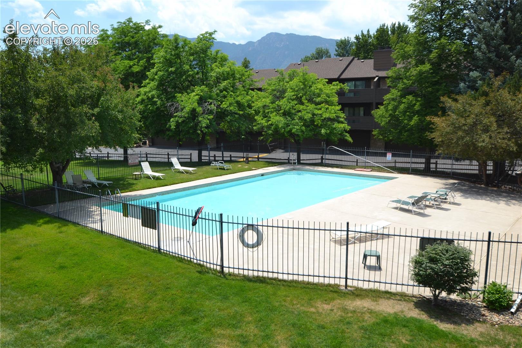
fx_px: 413
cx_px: 261
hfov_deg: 64.6
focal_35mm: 28
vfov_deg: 45.7
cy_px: 174
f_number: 8
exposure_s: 1/250
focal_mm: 19
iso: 100
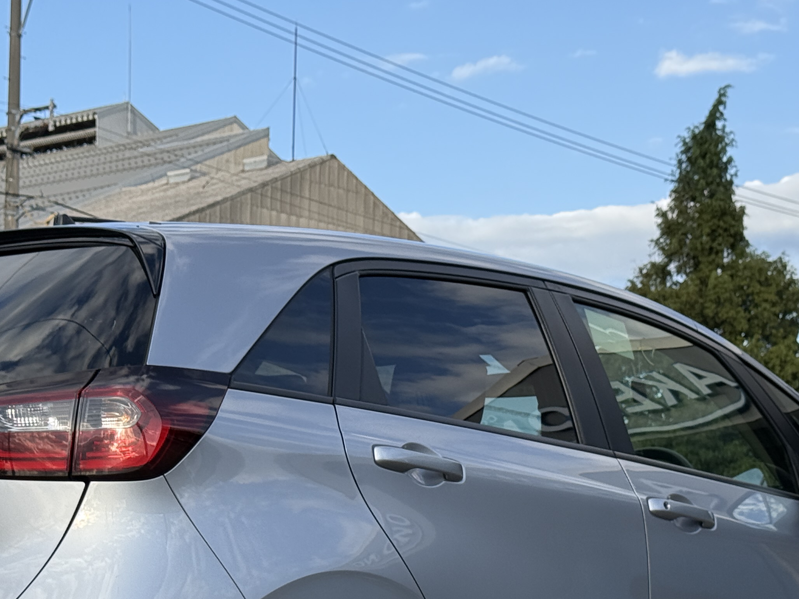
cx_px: 336
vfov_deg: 15.5
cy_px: 576
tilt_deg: +1.4
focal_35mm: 94
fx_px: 2170
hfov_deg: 20.8
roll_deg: -0.8
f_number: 1.78
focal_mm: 6.76
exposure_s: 1/1608
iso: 64
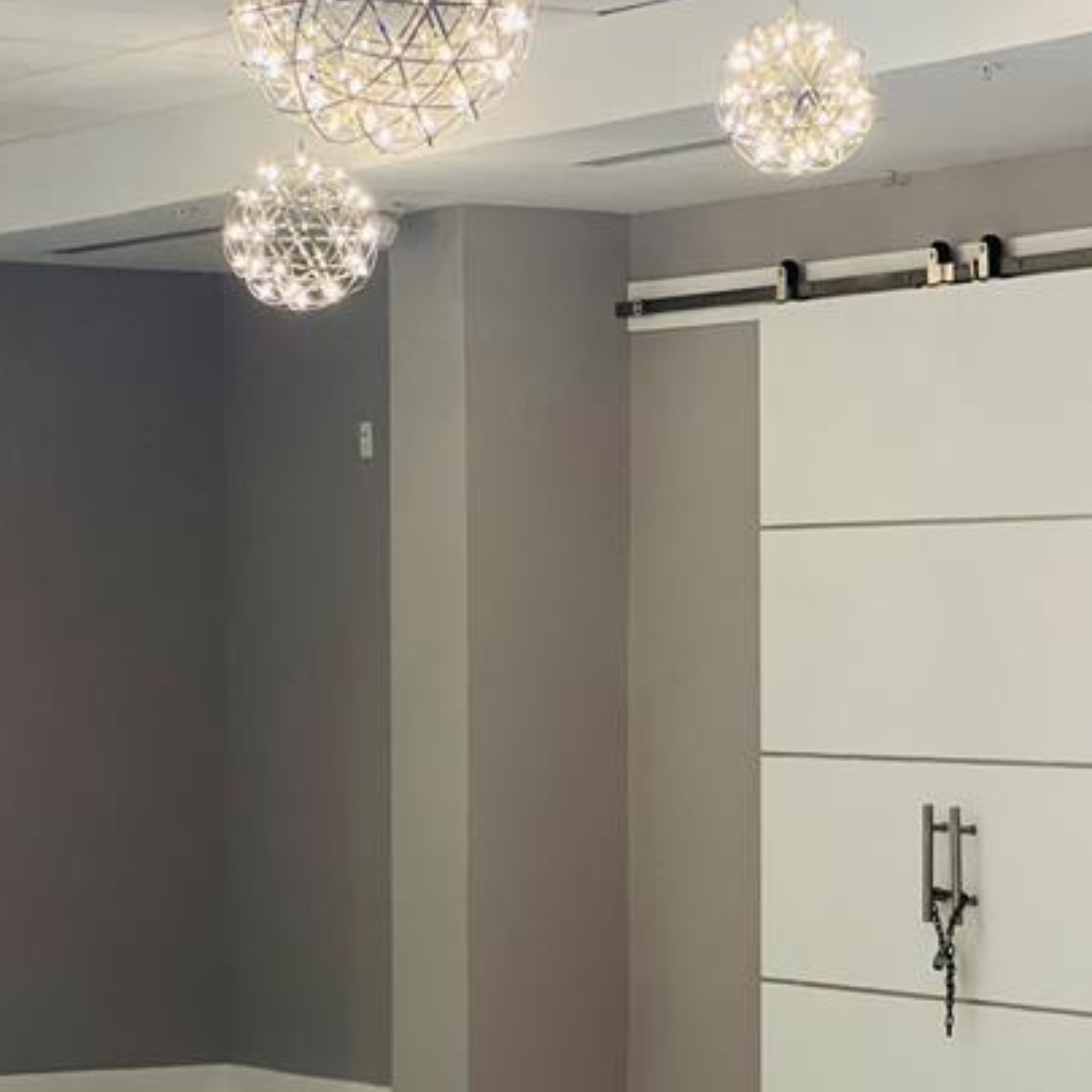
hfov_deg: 13.5
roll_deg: -0.2
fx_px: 4604
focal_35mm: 129
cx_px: 698
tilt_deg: +1.5
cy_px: 814
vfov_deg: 13.5
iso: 160
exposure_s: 1/39
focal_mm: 9
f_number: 2.8
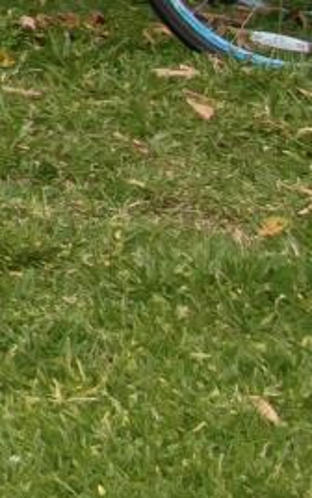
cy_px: -758
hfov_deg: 3.5
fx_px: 4181
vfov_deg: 6.4
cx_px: -1746
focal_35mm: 308
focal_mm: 18
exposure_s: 1/320
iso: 200
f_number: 9
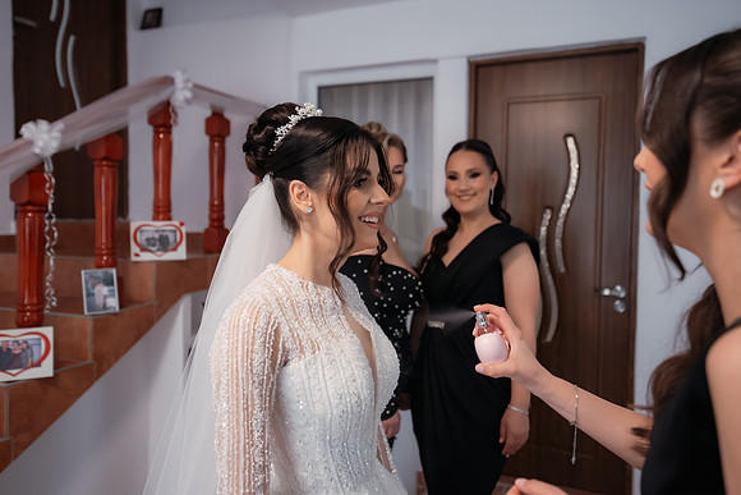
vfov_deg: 43.6
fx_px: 618
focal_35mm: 30
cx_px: 370
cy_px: 248
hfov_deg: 61.9
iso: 1600
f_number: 3.2
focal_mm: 30
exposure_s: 1/250
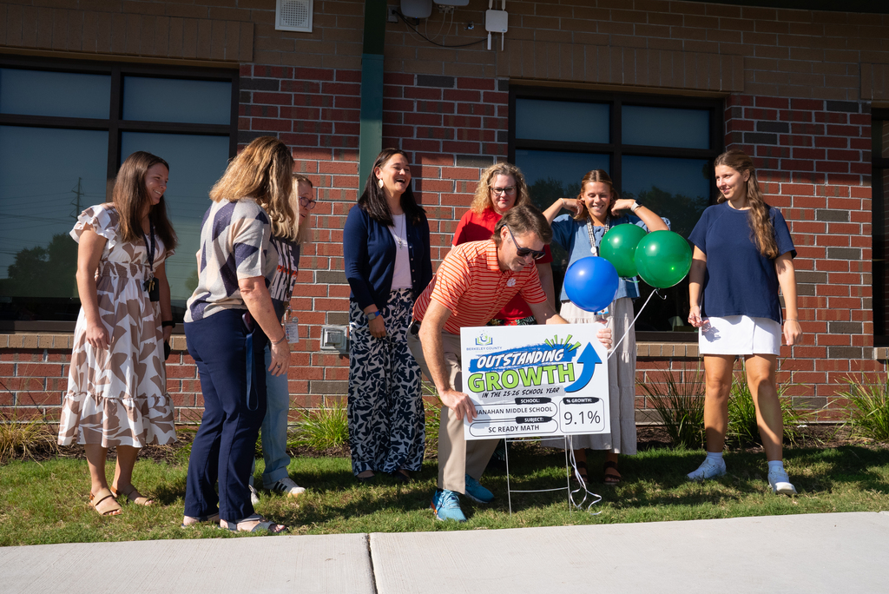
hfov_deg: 61.9
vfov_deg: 43.7
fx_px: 741
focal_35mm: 30
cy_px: 297
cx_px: 444
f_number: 13
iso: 500
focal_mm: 30
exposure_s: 1/500
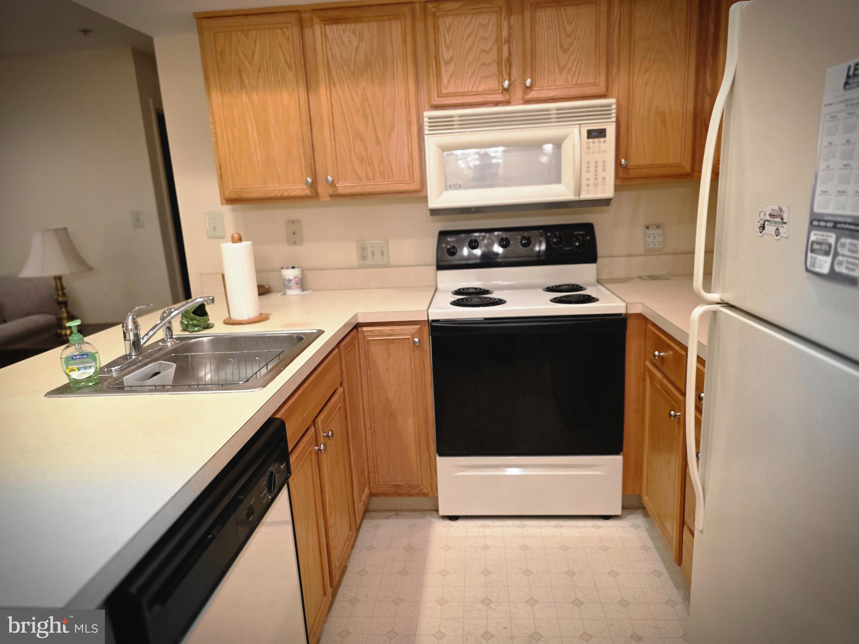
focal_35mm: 23
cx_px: 430
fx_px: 571
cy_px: 322
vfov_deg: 58.9
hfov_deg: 73.9
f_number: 1.7
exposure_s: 1/120
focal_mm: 6.3
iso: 250
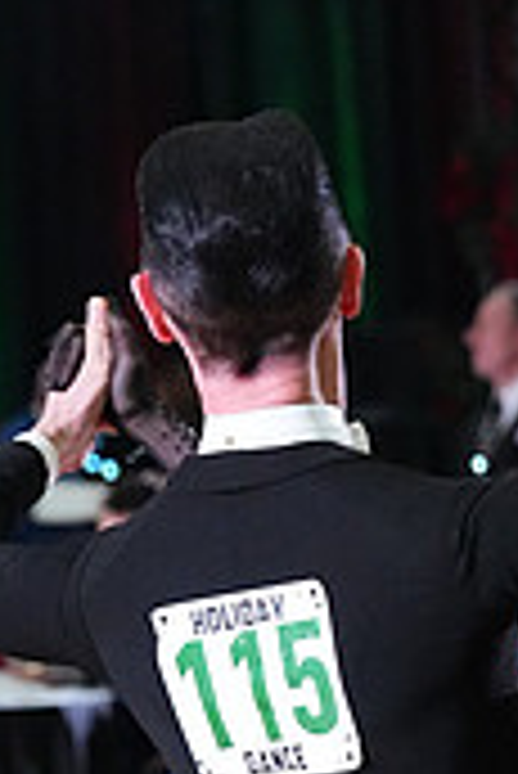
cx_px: 426
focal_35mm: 391
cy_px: 1260
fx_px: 8421
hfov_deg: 3.5
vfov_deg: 5.2
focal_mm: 116
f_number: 5
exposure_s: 1/400
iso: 10000
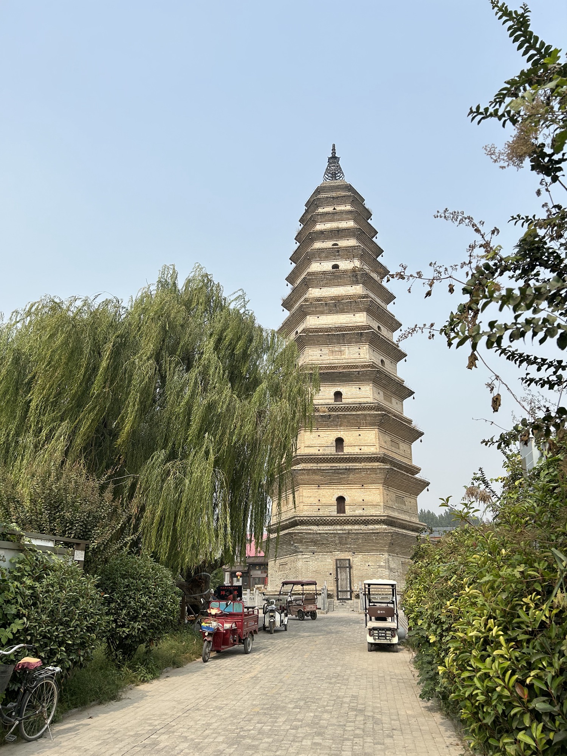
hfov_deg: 53.1
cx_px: 284
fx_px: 568
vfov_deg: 67.3
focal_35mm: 26
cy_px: 378
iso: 50
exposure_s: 1/4444
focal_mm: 5.7
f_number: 1.5
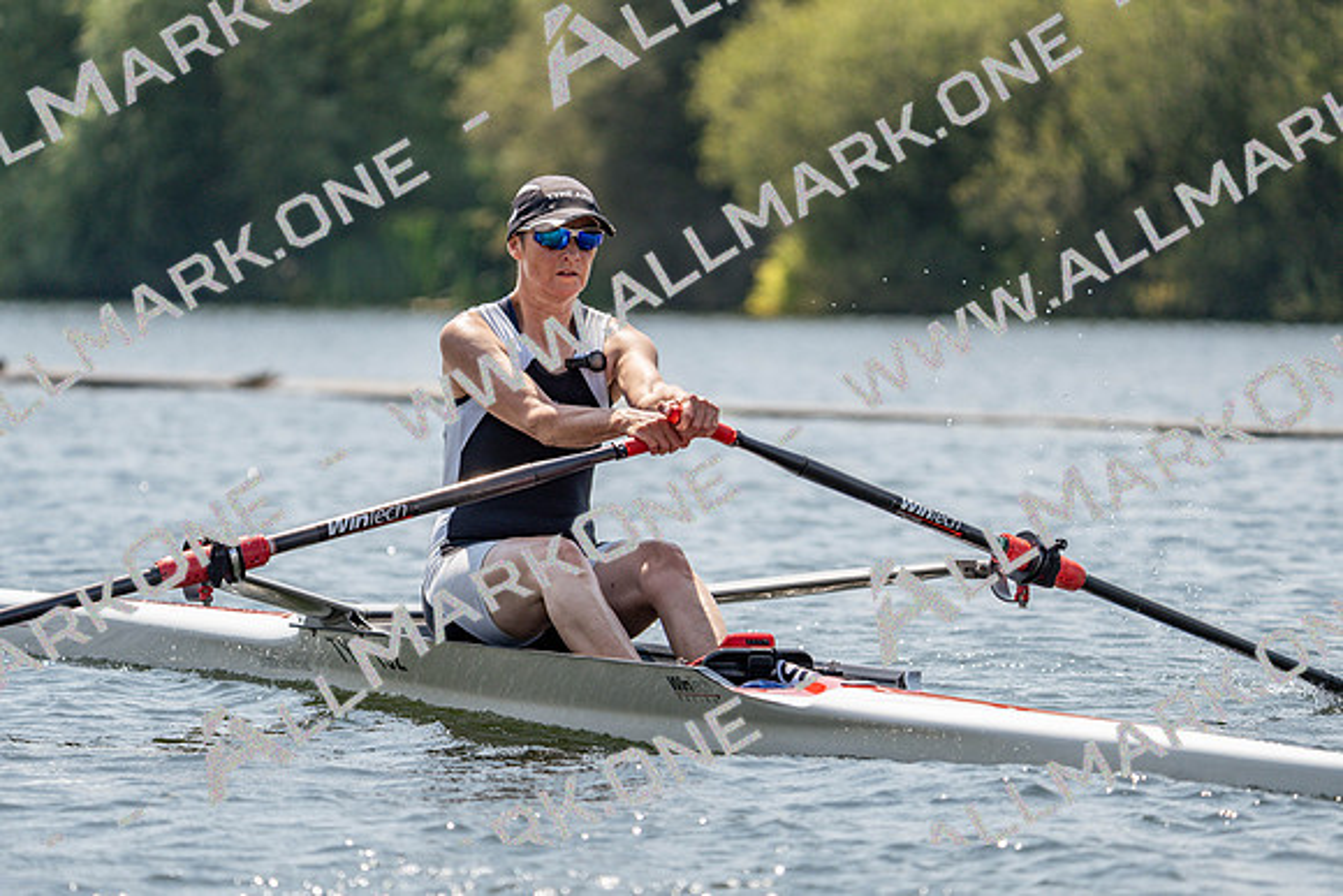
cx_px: 672
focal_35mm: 266
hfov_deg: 7.7
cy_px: 448
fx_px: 9925
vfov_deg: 5.2
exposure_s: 1/1600
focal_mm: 266
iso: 200
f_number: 5.6
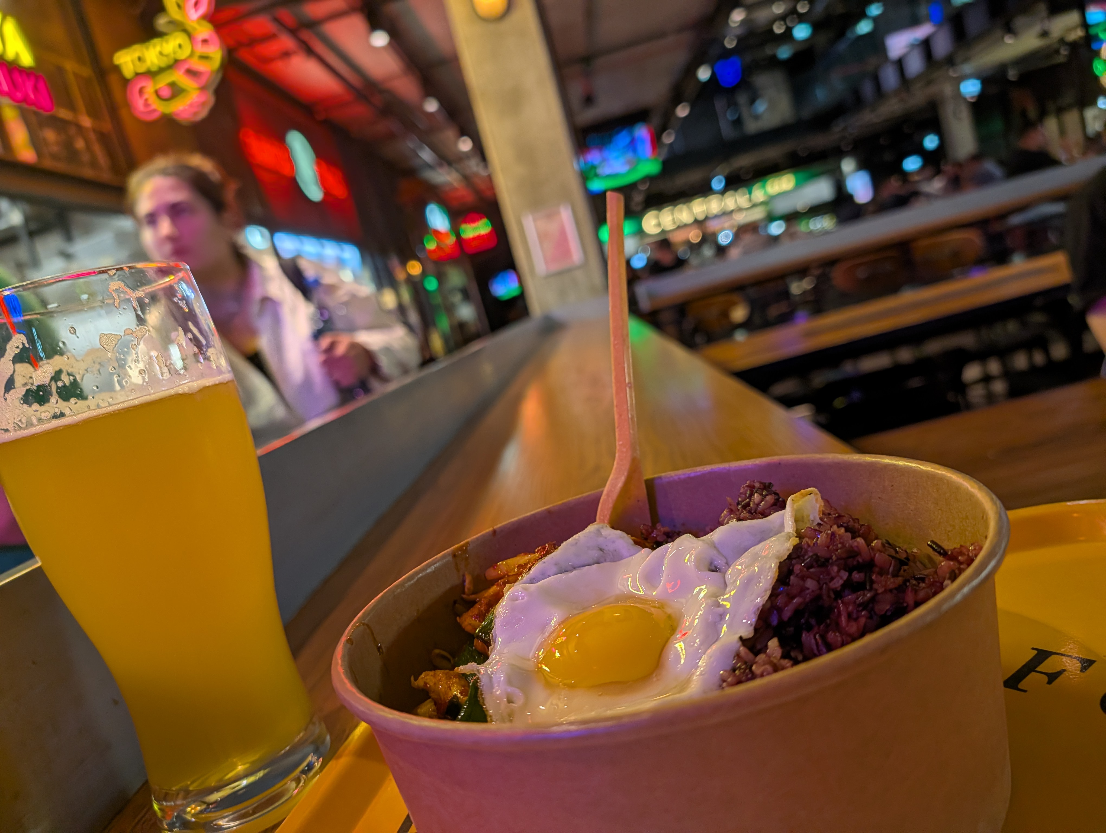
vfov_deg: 56.9
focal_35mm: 24
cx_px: 553
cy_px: 416
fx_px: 768
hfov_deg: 71.5
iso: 30
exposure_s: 1/164
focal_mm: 6.9
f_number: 1.68
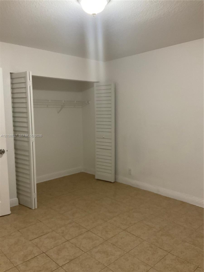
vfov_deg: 61.7
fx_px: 228
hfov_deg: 48.2
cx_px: 102
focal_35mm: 29
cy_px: 136
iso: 160
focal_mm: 3
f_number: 1.8
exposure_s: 1/60
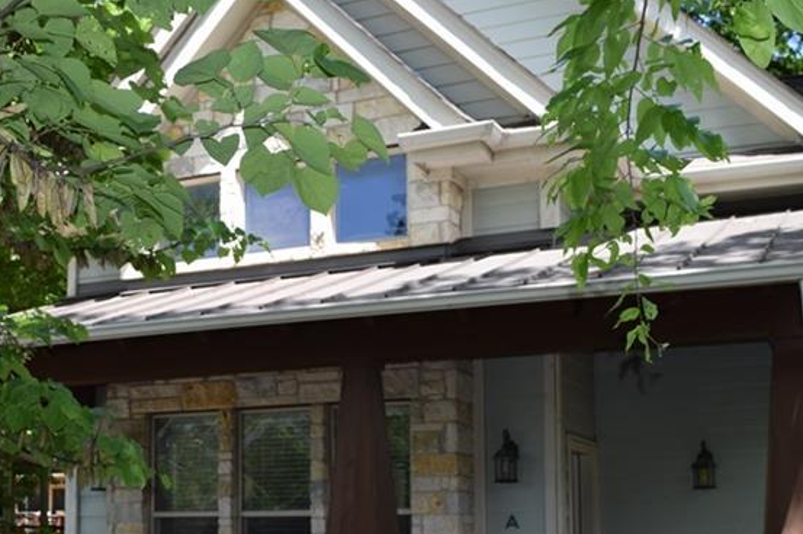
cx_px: 338
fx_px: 1115
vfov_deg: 26.3
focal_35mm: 50
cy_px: 445
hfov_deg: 39.5
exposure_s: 1/125
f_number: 5.6
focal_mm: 18
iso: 100
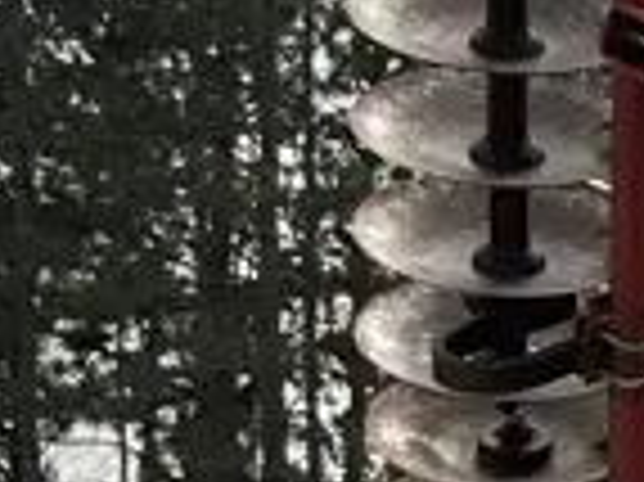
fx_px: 3625
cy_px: 640
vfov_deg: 7.5
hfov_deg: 9.0
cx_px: 1612
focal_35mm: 195
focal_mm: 3
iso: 25
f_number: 1.8
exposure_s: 1/3125
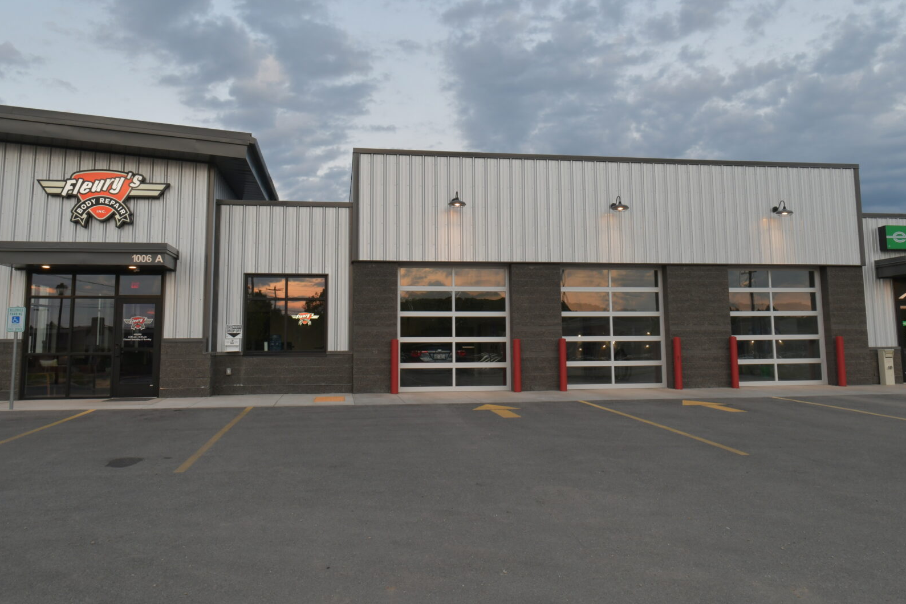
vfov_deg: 44.9
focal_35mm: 29
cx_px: 444
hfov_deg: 63.6
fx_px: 730
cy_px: 265
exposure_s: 1/8
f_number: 11
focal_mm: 18
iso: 200
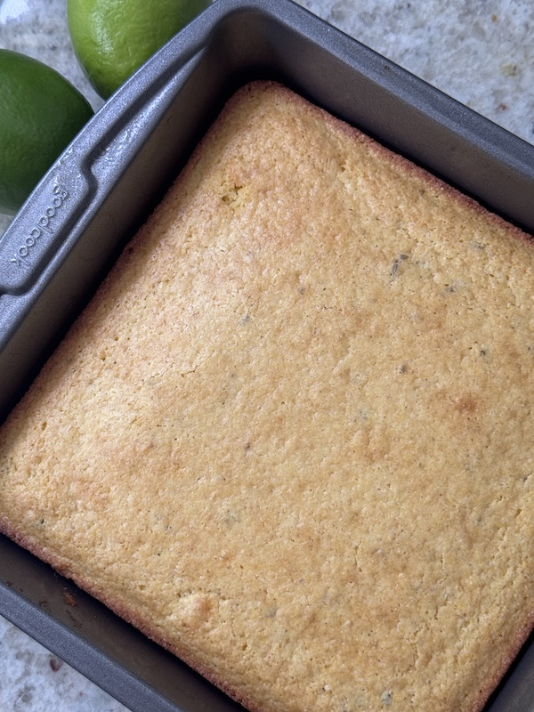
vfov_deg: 39.7
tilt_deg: -81.1
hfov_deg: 30.3
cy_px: 356
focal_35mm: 48
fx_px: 987
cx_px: 267
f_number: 1.78
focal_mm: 6.76
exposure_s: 1/121
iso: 80
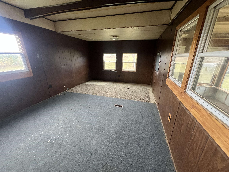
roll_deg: -0.1
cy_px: 86
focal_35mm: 13
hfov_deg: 106.2
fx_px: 86
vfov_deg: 89.9
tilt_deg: -19.1
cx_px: 114
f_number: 1.8
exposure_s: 1/60
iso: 320
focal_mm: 1.57
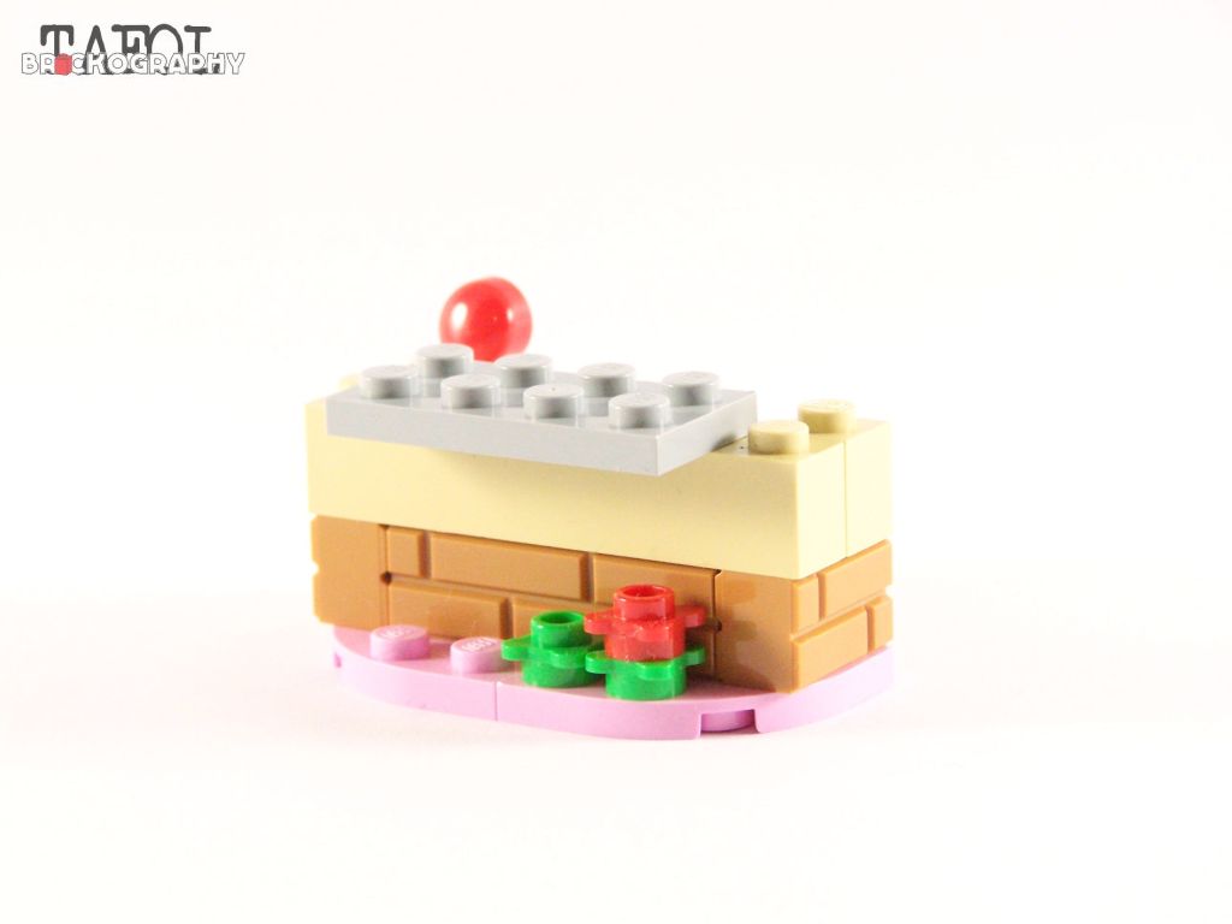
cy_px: 462
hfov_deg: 15.4
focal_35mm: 128
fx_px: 4556
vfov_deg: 11.6
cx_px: 616
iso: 400
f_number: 4
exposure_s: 1/60
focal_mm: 21.2
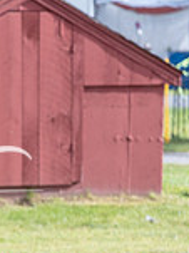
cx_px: -251
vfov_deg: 4.0
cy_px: 281
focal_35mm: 491
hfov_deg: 3.0
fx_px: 3579
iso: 400
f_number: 5.6
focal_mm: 133
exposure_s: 1/1250
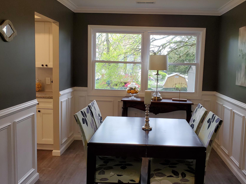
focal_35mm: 32
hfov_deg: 56.6
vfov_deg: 44.2
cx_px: 139
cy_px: 91
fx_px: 227
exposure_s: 1/60
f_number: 2.4
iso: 80
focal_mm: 4.3
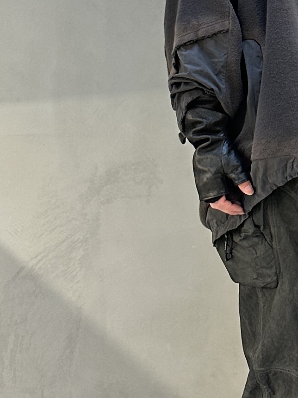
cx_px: 331
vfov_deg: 33.0
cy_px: 133
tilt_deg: +1.8
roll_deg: +0.2
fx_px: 666
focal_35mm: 58
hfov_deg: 23.6
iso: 125
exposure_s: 1/121
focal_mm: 6.86
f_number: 1.78
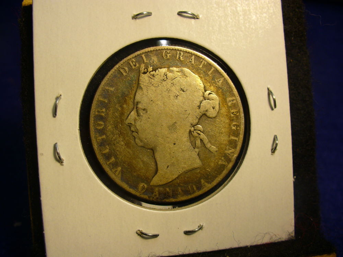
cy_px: 128
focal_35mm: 37
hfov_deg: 50.1
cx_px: 172
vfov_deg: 38.7
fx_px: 367
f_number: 2.8
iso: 80
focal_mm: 6.1
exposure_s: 1/80
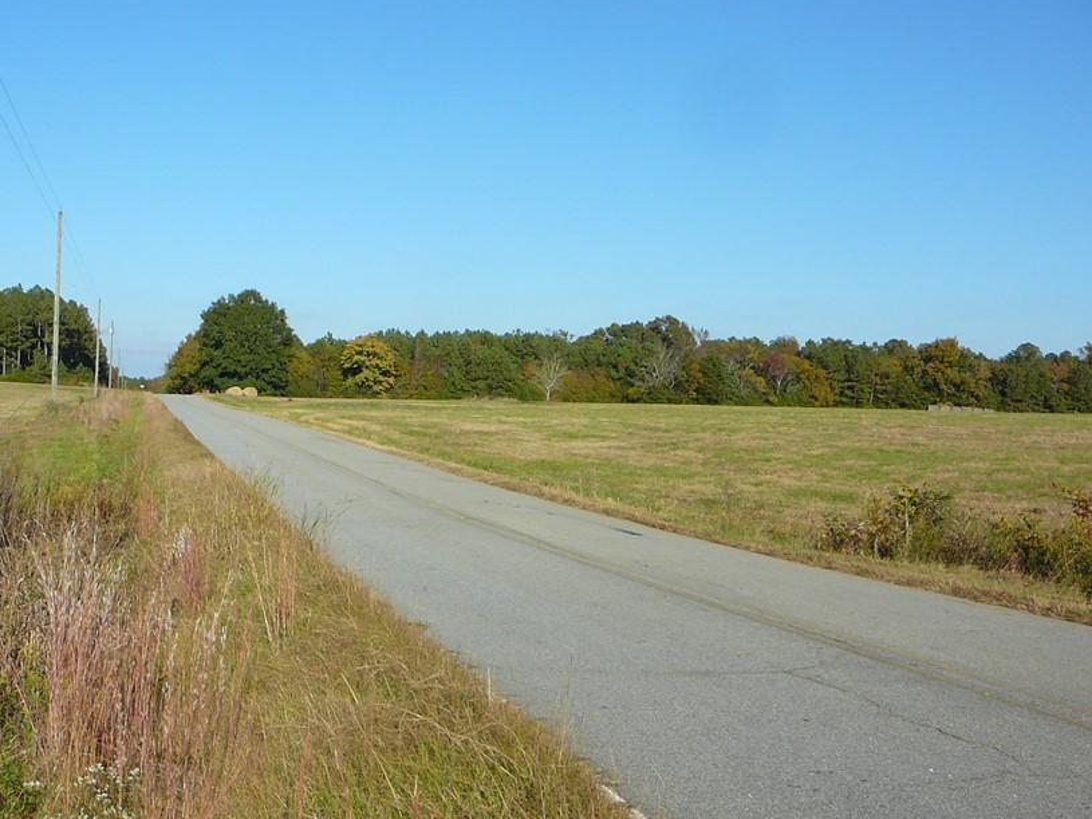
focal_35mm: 44
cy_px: 476
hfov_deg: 42.7
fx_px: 1388
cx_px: 429
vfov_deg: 32.8
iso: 80
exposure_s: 1/500
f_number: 5
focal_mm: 5.2
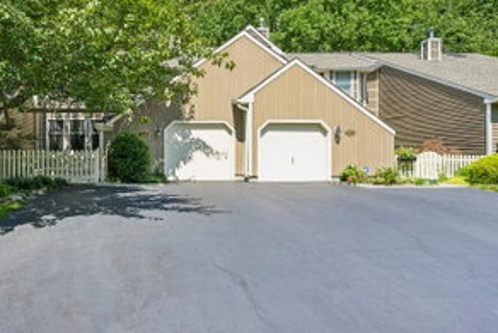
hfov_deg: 73.4
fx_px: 318
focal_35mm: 23
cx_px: 159
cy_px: 120
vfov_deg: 54.4
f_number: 8
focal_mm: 14
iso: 100
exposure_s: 1/100
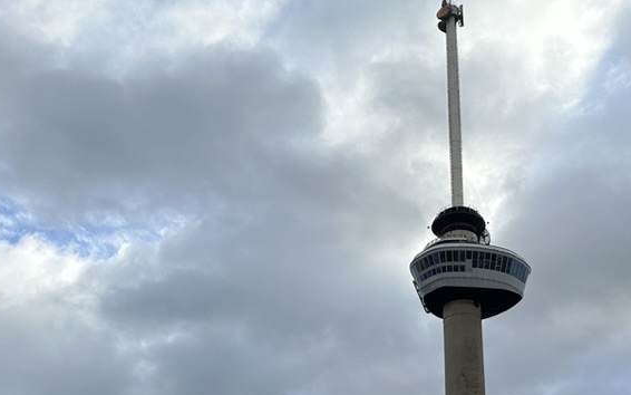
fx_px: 791
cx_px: 418
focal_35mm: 46
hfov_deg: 42.9
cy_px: 356
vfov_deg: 27.0
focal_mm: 6.86
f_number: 1.78
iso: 80
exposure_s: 1/3717
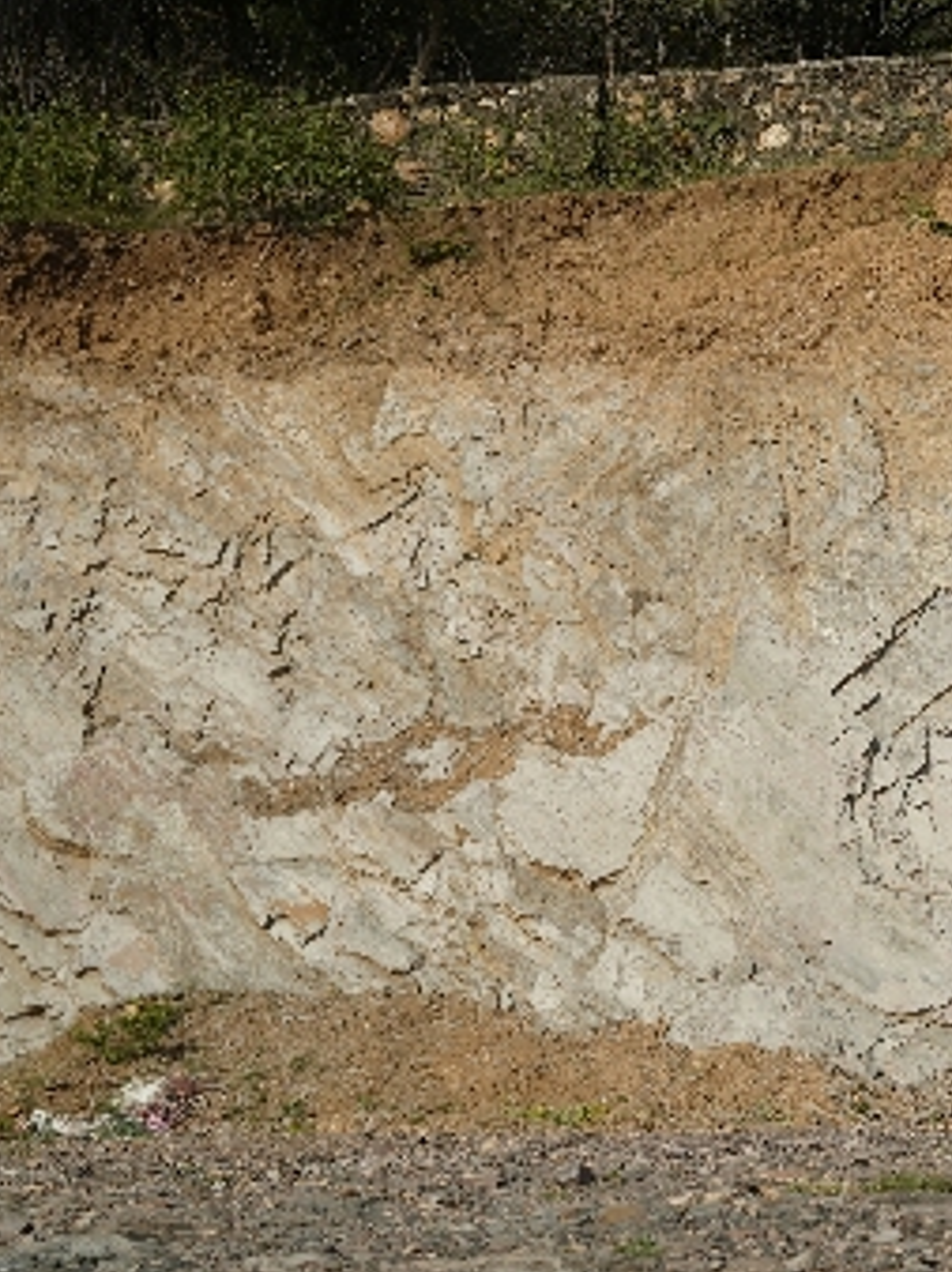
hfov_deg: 13.0
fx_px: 3929
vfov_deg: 18.4
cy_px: 615
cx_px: 1464
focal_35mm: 107
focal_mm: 47
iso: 100
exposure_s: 1/160
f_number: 8
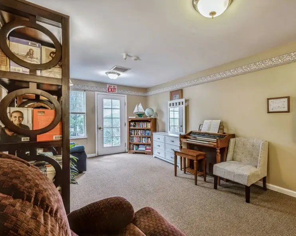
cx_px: 173
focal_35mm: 17
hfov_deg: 88.8
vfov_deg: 77.0
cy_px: 118
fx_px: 149
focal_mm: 15
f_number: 11
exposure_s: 1.3
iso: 100
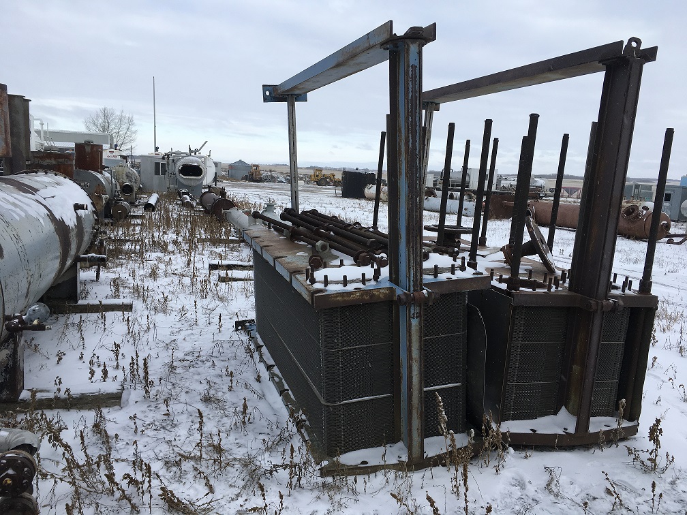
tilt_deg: -10.3
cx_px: 344
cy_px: 258
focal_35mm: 29
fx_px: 576
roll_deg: -2.7
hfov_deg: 61.7
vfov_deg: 48.2
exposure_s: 1/516
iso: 25
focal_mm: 4.15
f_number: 2.2
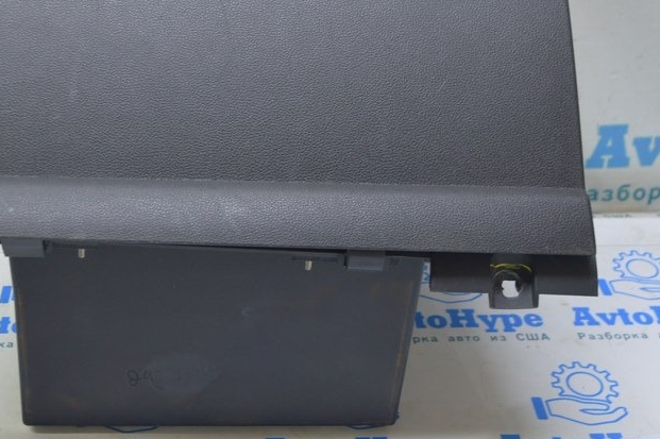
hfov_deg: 32.1
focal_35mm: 62
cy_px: 107
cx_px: 199
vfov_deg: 21.7
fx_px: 1133
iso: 400
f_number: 5.6
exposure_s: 1/20
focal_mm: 25
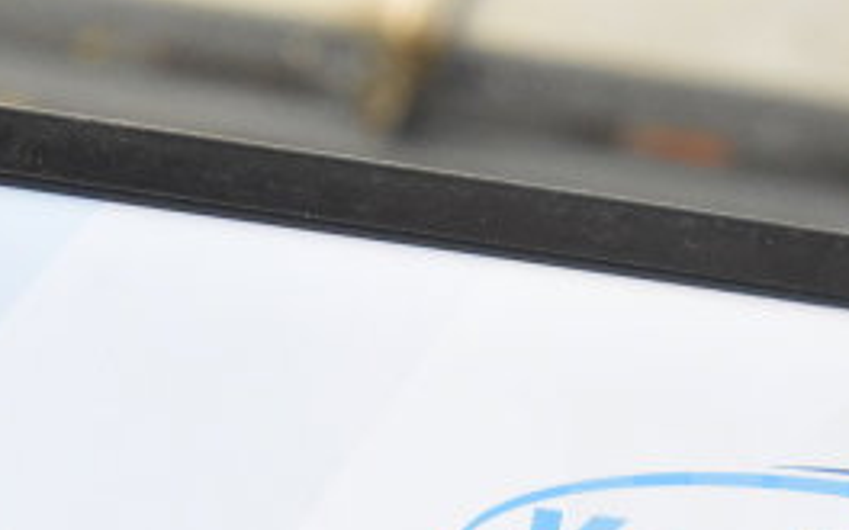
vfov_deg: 6.7
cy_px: 641
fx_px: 4493
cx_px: 843
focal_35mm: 194
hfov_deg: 10.7
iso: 6400
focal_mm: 55
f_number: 9
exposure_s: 1/320
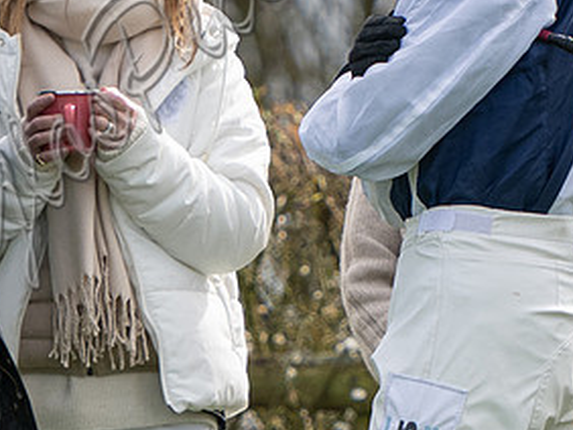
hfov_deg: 1.9
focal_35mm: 1048
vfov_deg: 1.4
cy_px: 229
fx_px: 17362
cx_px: 496
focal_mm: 170
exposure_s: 1/2000
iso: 400
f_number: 4
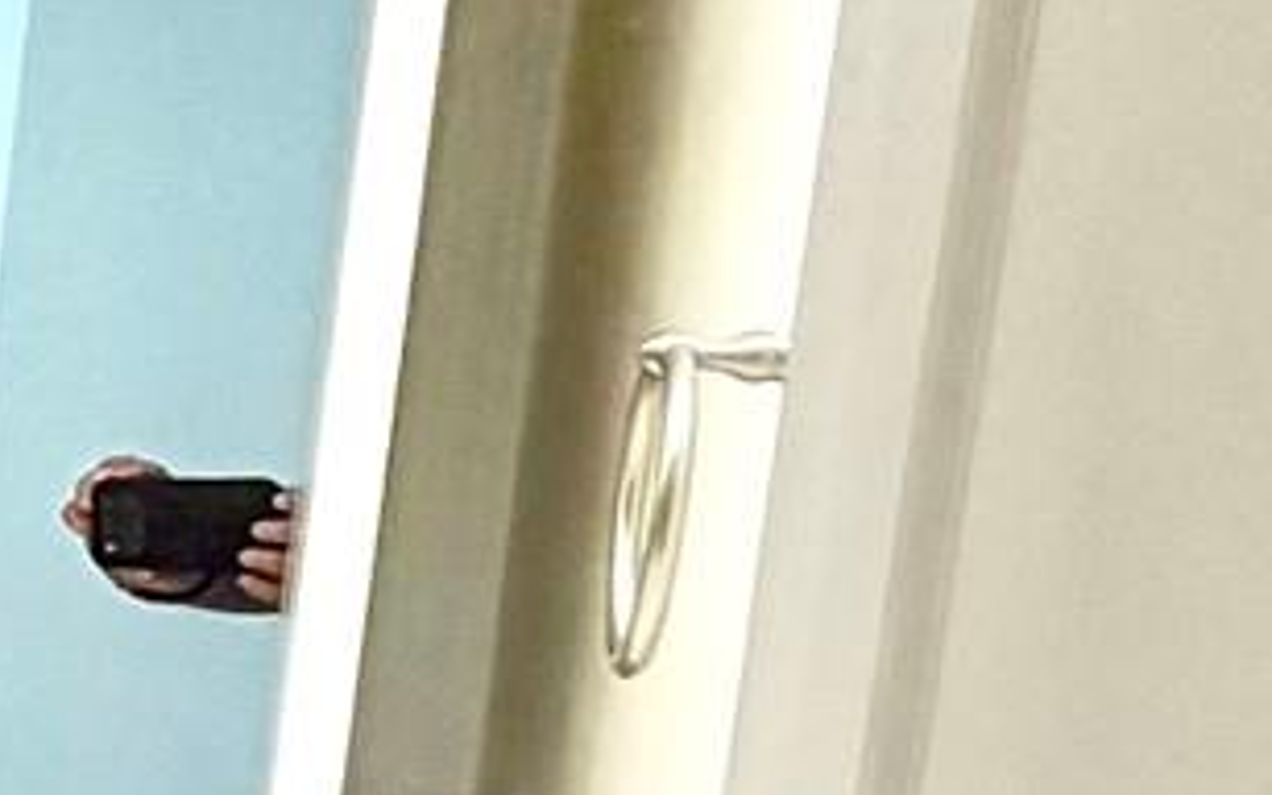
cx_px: -2275
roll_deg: -2.9
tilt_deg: -6.5
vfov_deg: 13.1
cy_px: 712
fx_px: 3433
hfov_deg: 12.4
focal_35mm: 99
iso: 160
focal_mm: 2.22
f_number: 2.2
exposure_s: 1/120
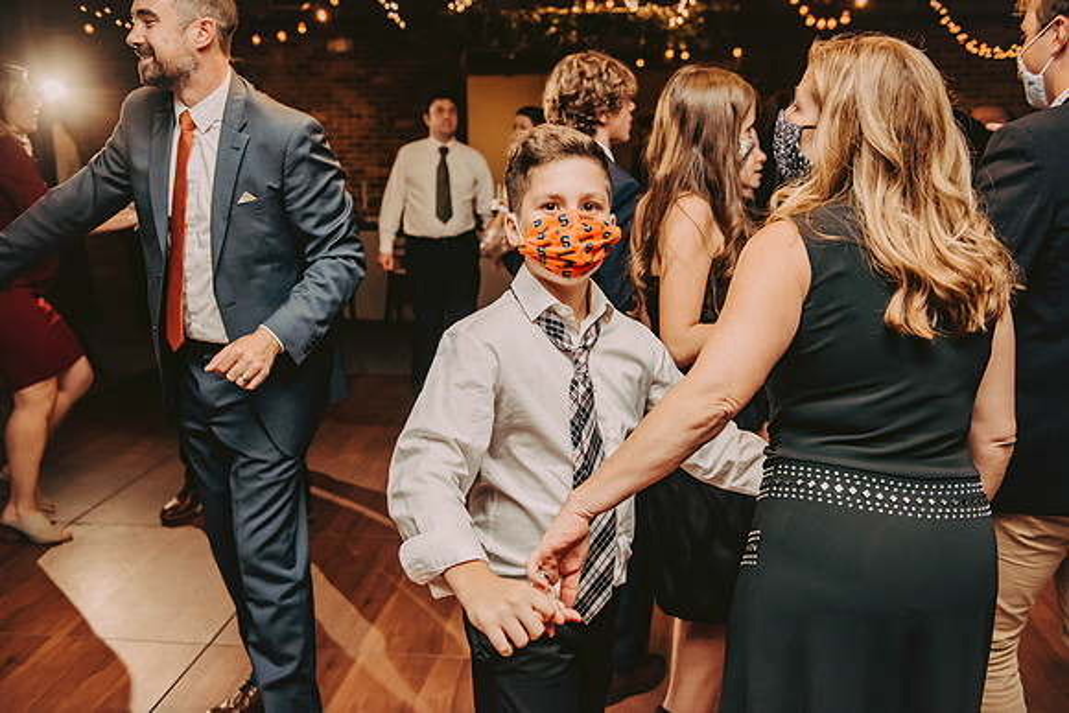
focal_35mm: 36
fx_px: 1069
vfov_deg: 36.9
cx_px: 534
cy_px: 356
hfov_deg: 53.1
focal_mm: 36
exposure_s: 1/200
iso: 2000
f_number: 3.2
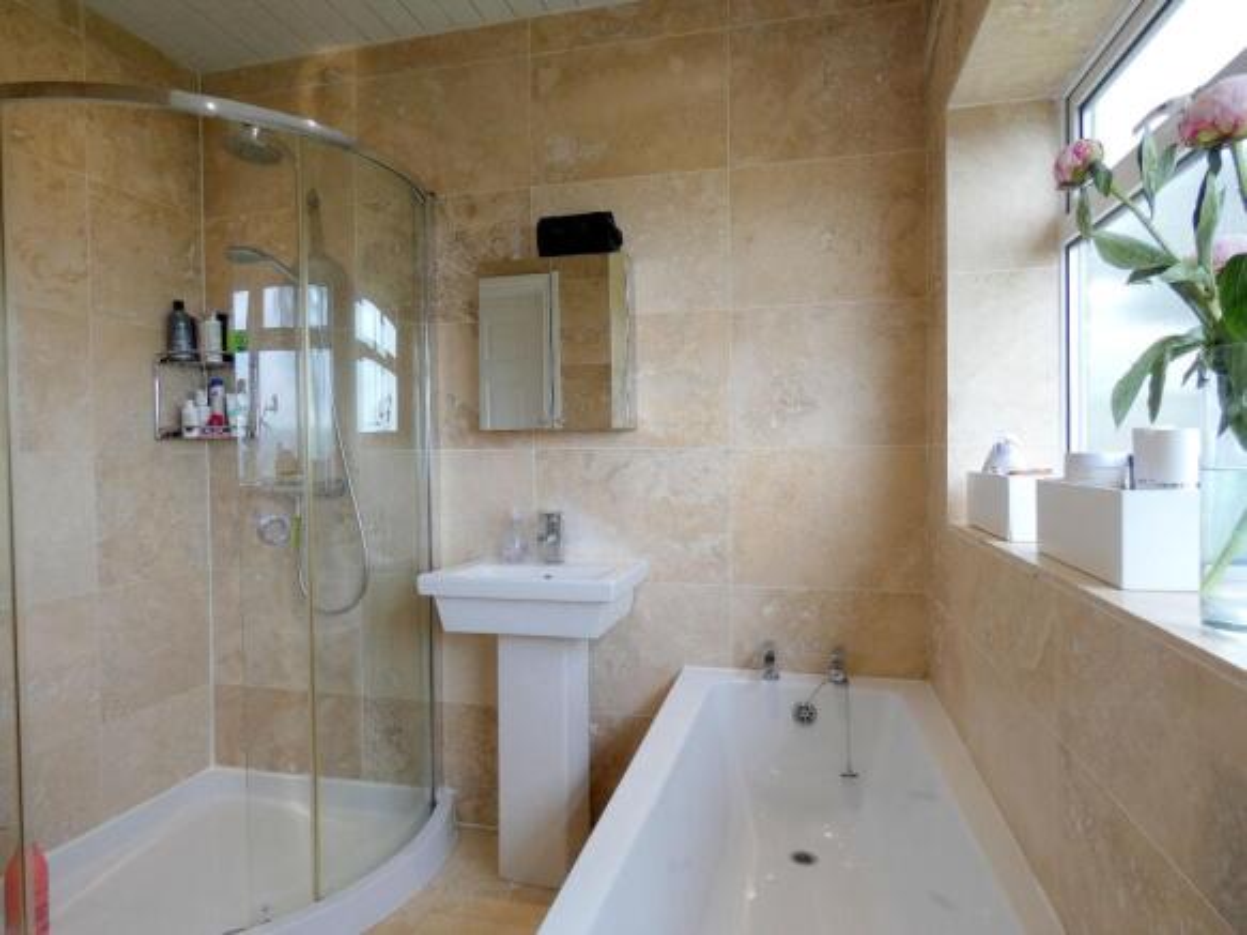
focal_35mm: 20
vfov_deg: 66.0
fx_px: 720
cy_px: 468
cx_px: 624
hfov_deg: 81.8
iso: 100
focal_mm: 3.6
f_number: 2.8
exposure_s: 1/60
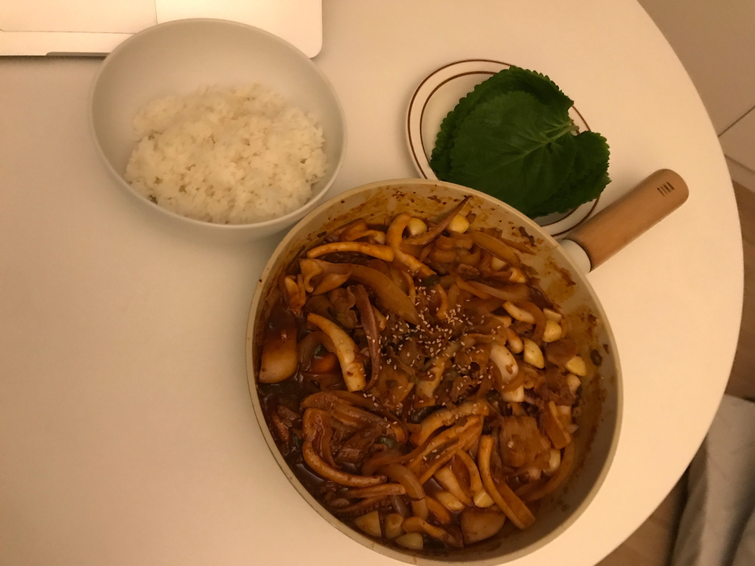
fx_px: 611
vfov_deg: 49.7
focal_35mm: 28
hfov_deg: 63.4
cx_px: 378
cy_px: 283
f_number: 1.8
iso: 100
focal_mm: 3.99
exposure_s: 1/5
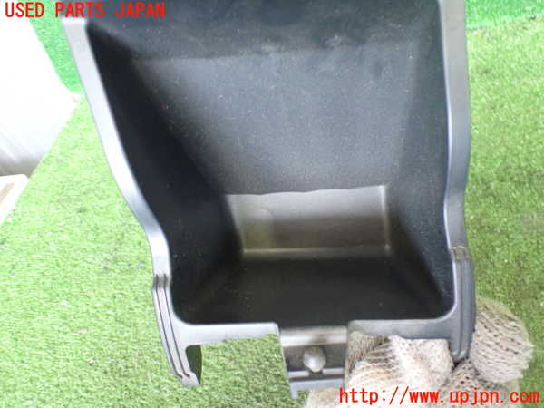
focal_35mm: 30
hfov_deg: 60.0
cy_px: 204
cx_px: 272
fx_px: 471
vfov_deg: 46.8
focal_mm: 5.4
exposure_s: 1/60
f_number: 2.3
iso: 800
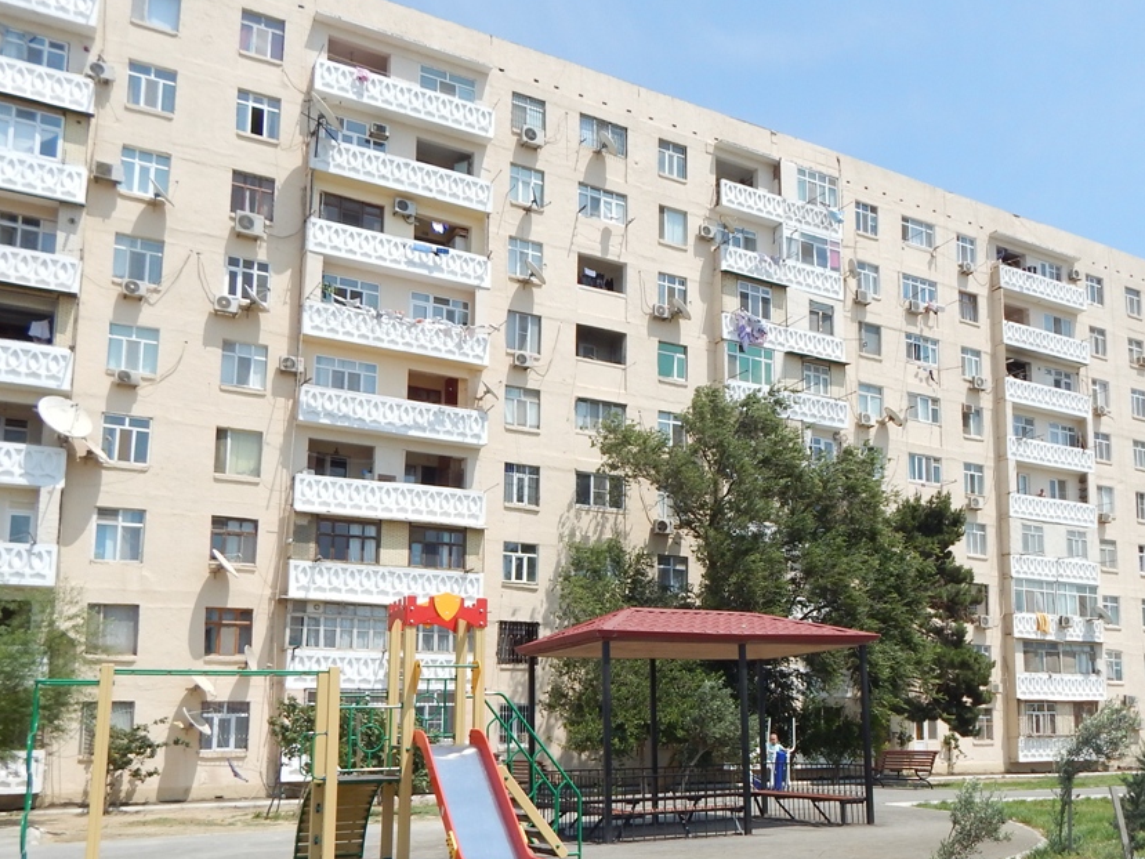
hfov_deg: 54.6
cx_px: 732
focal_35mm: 33
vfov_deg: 42.4
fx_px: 1092
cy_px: 566
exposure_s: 1/640
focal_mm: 4
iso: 125
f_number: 6
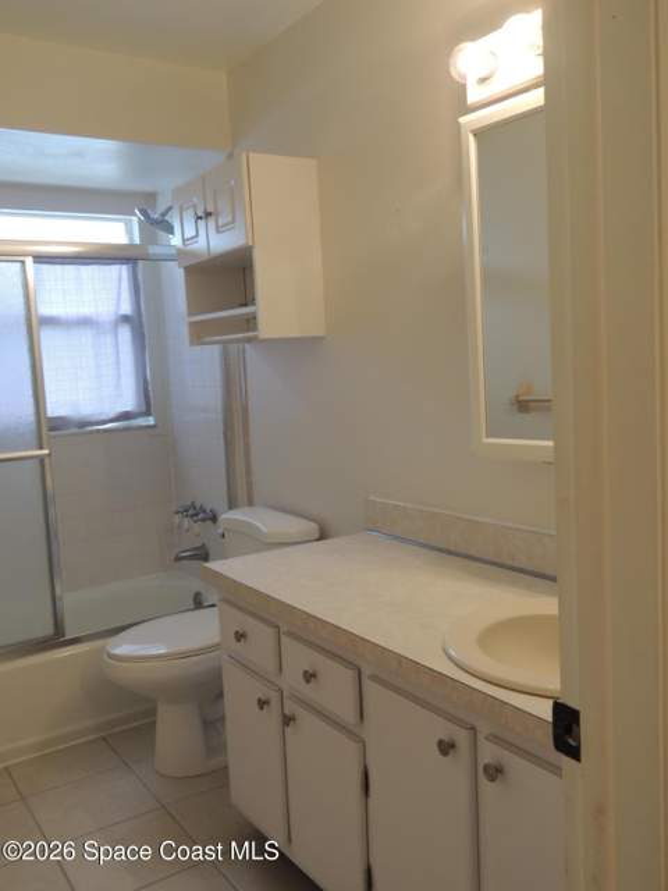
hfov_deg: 46.8
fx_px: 772
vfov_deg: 60.0
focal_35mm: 30
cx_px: 334
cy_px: 446
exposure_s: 1/30
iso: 125
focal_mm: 5.3
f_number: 3.1
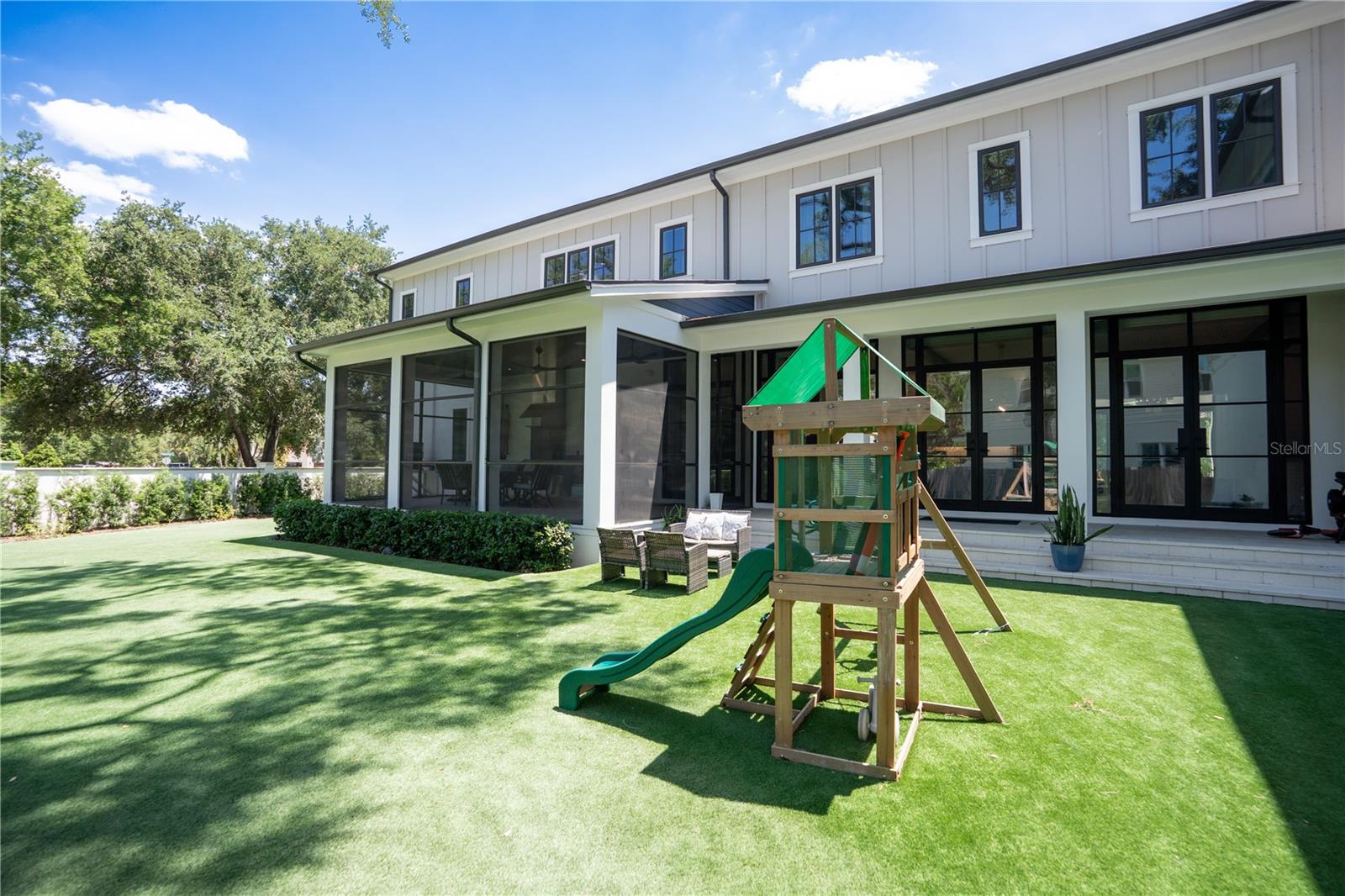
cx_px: 672
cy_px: 448
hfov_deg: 96.7
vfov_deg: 73.7
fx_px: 598
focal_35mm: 16
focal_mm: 16
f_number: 5.6
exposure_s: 1/160
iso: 100
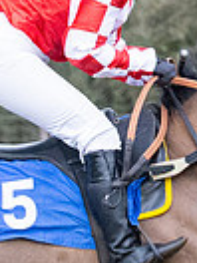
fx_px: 7102
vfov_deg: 2.1
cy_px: 315
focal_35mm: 936
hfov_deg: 1.6
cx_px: 266
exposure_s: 1/800
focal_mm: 93
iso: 1600
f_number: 4
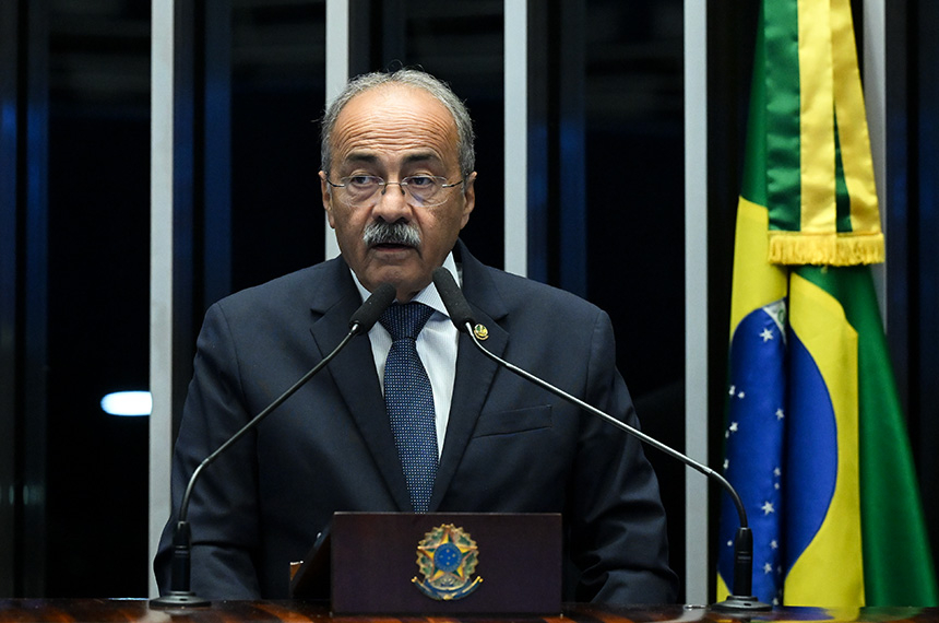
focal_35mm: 130
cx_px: 470
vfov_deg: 10.5
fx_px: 3385
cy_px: 312
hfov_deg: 15.8
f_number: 4.5
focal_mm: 130
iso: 5000
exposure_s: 1/160
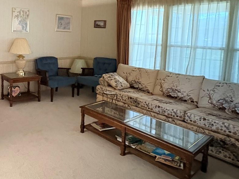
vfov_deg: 46.8
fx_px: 200
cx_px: 33
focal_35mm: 29
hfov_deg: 55.2
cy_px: 49
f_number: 2.2
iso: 1000
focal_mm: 2.22
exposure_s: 1/30
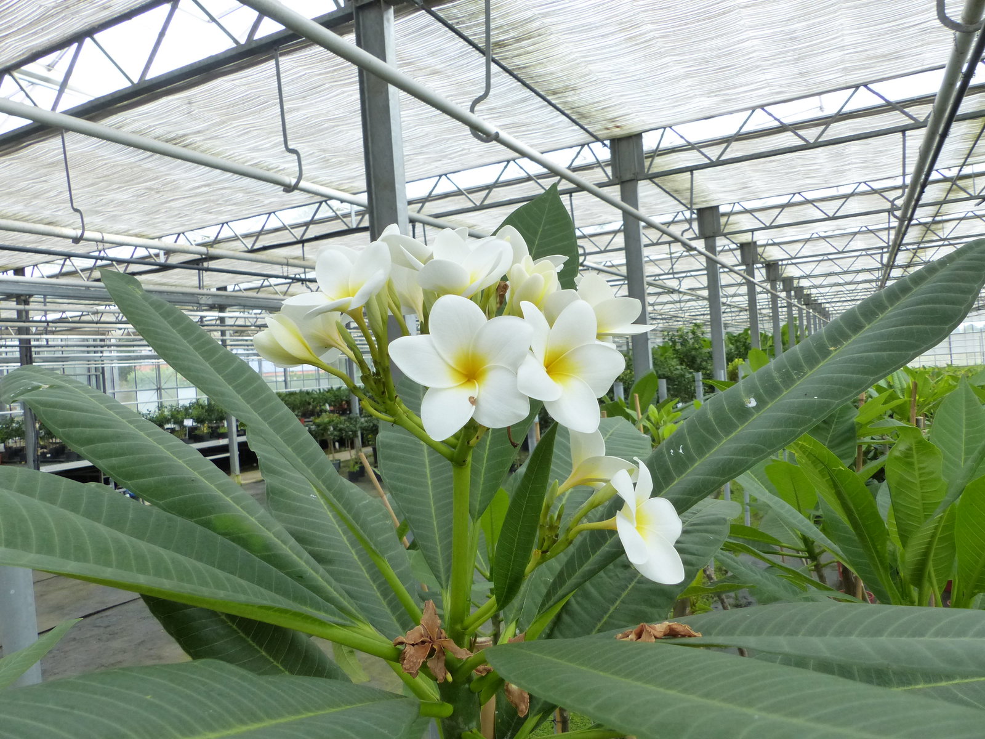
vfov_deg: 54.9
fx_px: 711
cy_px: 370
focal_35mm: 25
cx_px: 492
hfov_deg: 69.4
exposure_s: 1/250
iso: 320
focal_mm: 4.5
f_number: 4
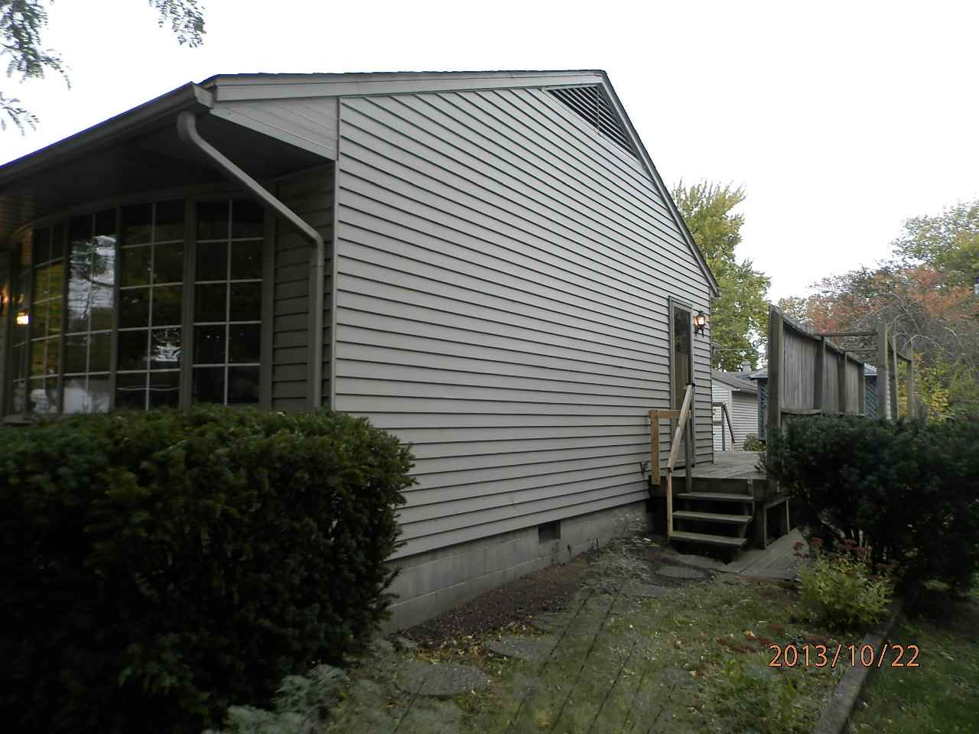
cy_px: 367
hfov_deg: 69.4
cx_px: 490
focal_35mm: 25
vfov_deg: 54.9
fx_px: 707
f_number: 3.1
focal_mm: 4.5
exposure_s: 1/80
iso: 80
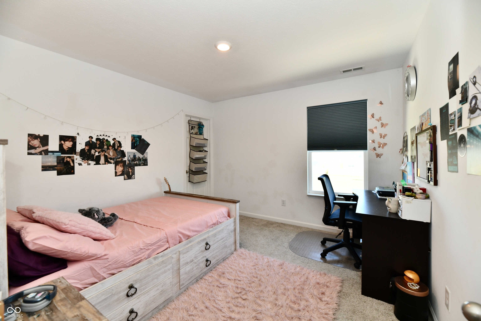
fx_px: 187
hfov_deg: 104.3
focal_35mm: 14
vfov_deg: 81.2
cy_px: 160
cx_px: 240
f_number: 6.3
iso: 640
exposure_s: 1/60
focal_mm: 14
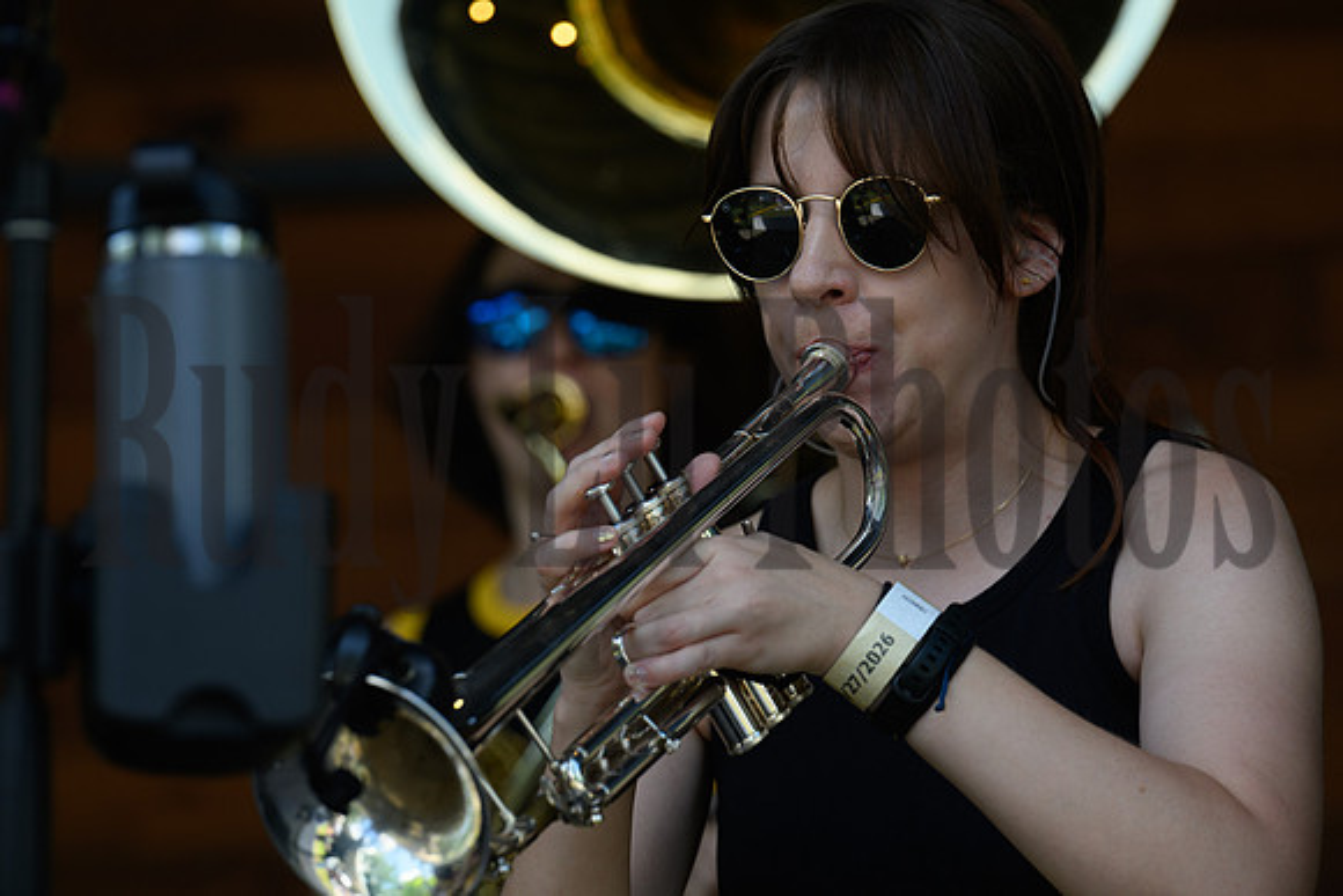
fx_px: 7463
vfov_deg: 6.9
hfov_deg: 10.3
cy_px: 448
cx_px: 672
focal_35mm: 200
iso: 800
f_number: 5.6
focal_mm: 200
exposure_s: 1/1000
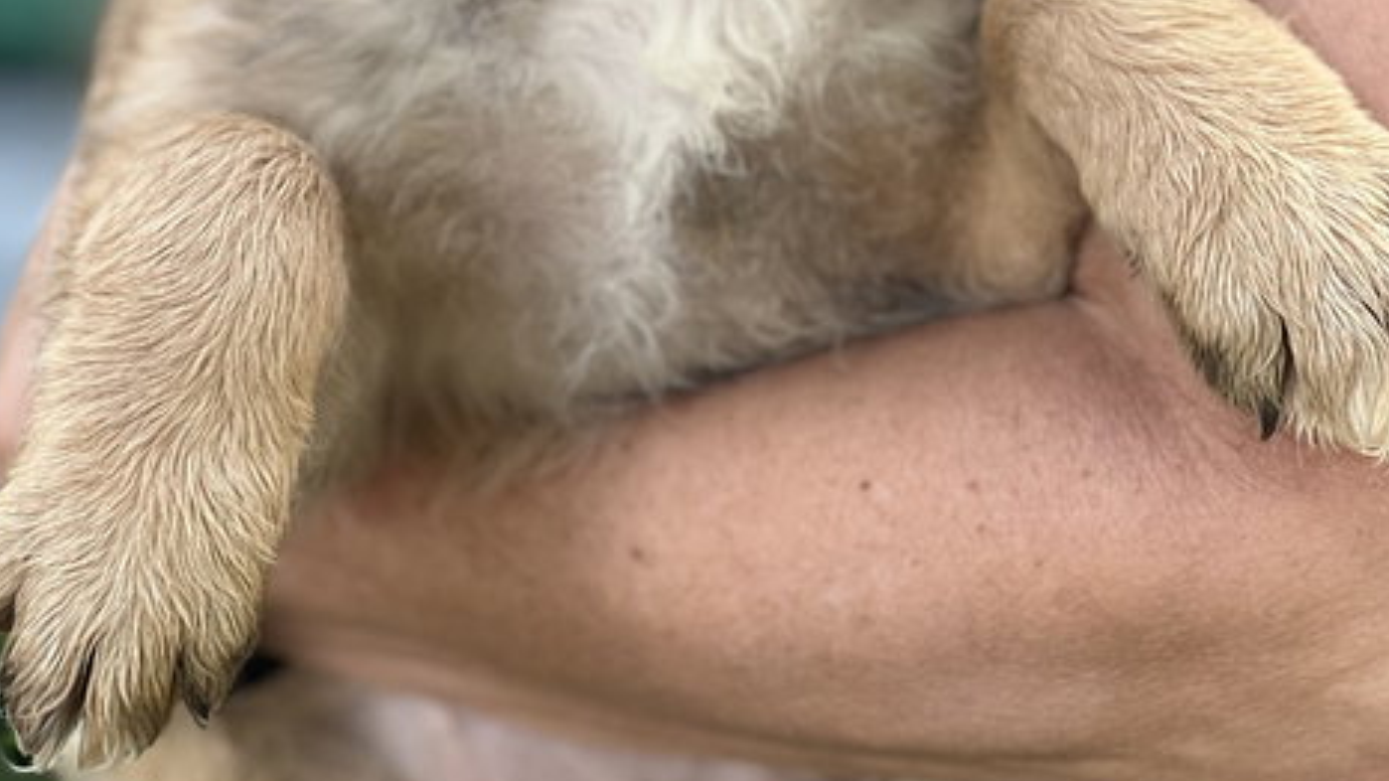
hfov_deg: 17.9
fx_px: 4419
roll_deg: +3.4
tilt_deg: -6.0
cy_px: -159
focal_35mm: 120
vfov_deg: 9.9
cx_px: 668
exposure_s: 1/121
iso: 50
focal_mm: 9
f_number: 2.8
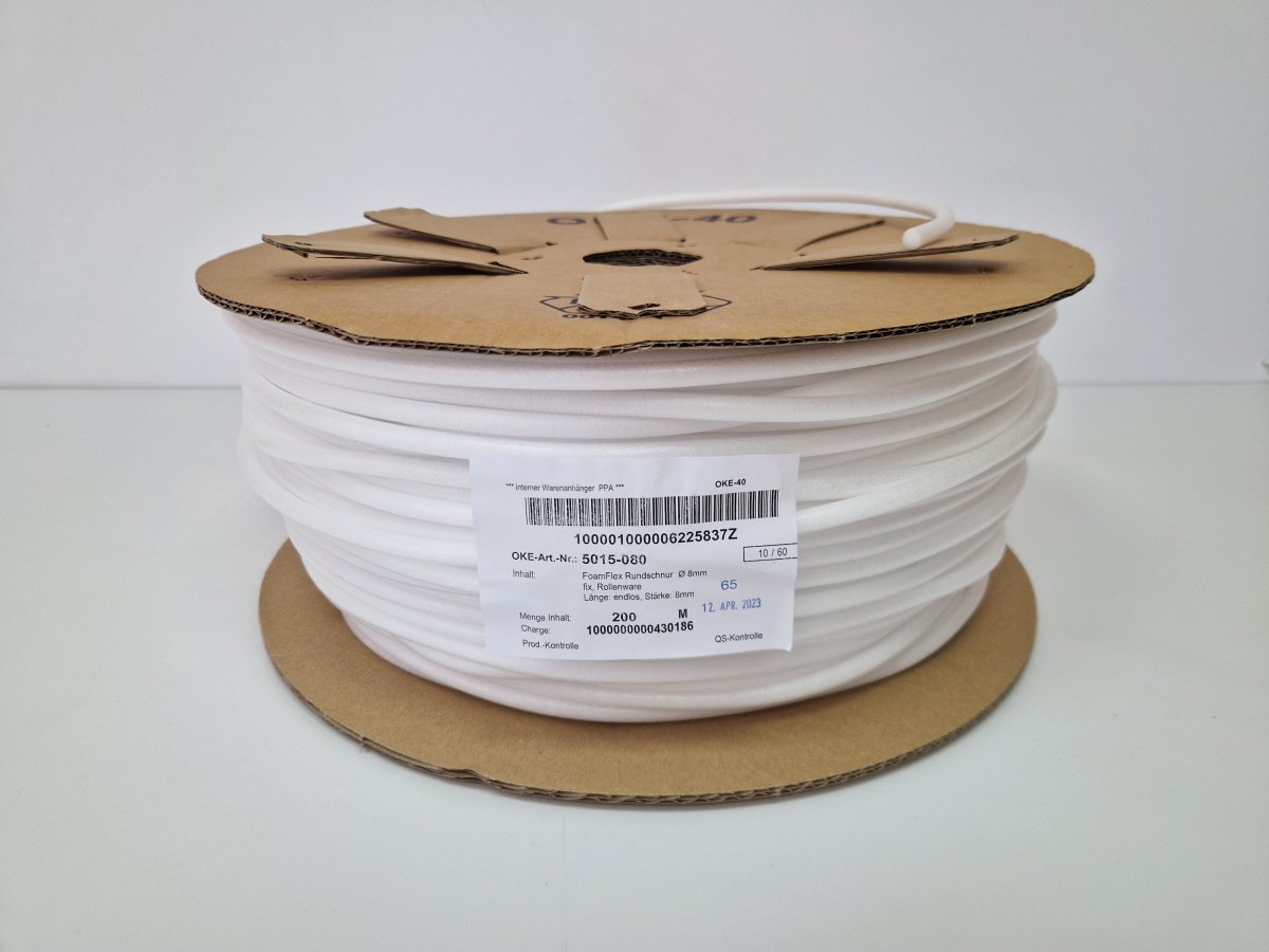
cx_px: 634
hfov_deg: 73.9
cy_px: 476
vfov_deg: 58.9
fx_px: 843
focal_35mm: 23
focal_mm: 5.4
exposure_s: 1/100
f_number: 1.8
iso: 80
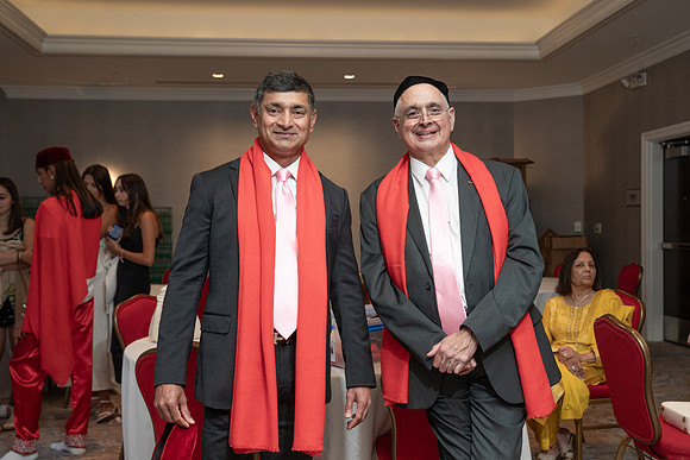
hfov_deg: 48.0
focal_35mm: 40
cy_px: 248
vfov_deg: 33.1
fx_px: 775
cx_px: 361
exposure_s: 1/250
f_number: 4
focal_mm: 36
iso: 1000
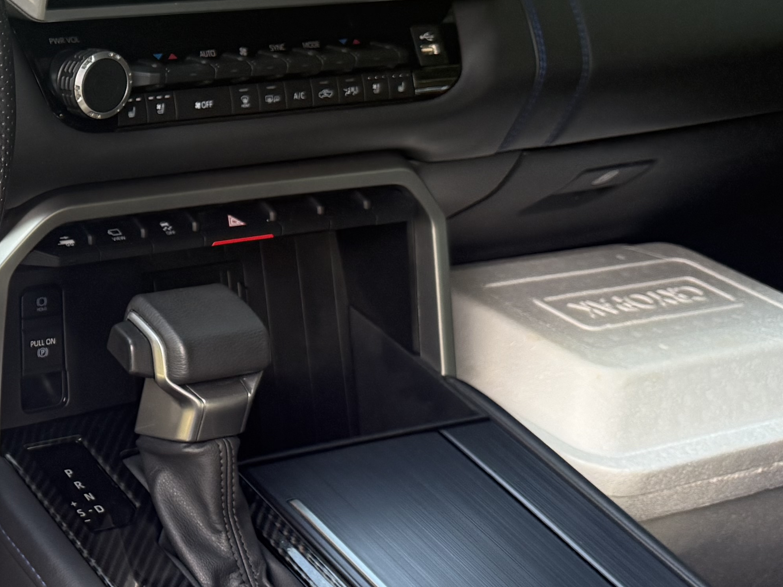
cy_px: 302
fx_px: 1561
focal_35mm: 69
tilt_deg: -33.0
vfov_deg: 21.3
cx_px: -177
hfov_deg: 25.1
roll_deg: -10.6
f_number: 1.78
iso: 200
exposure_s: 1/122
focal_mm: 6.76
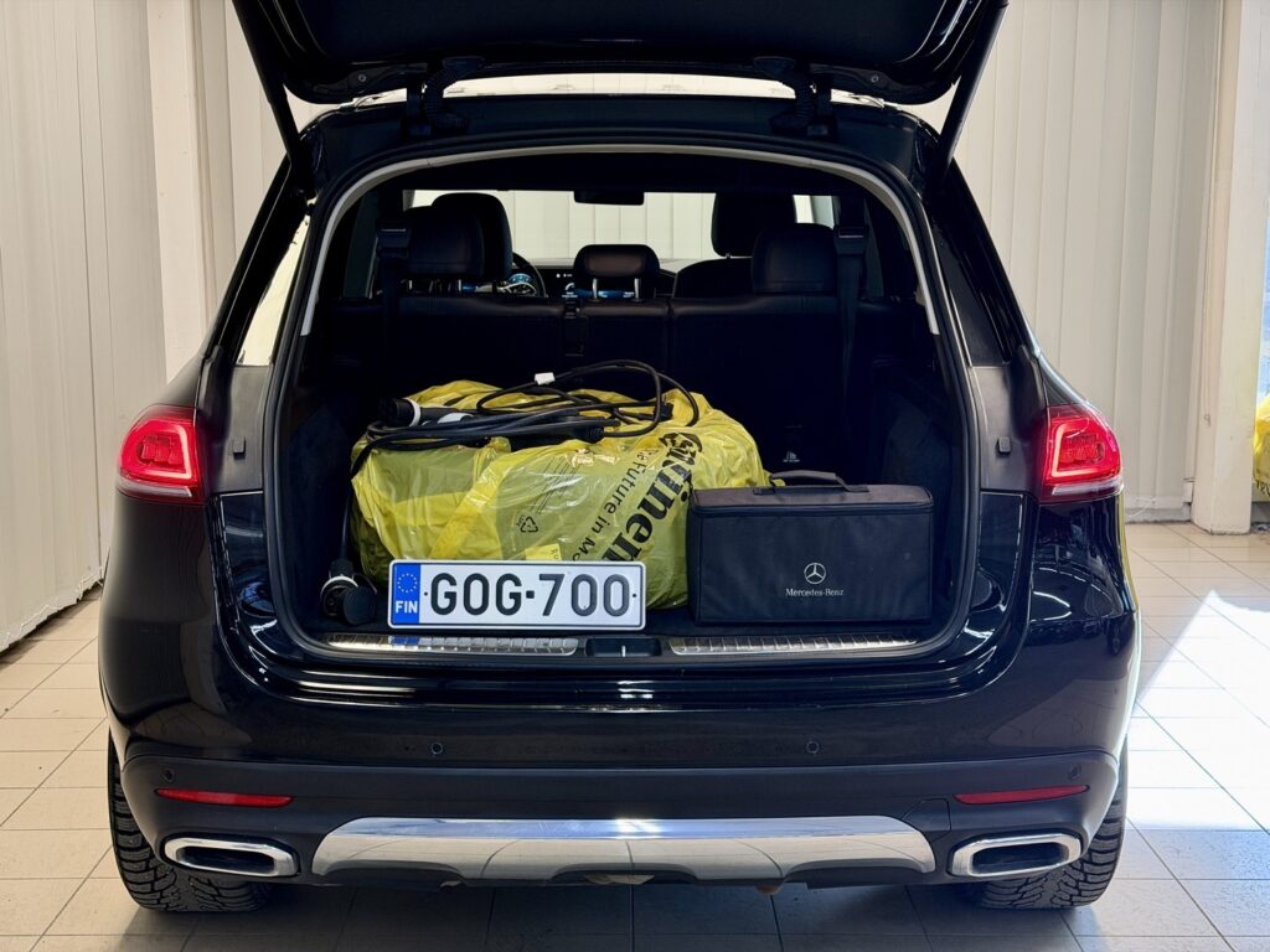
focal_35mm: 48
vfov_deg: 30.3
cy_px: 476
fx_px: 1761
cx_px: 635
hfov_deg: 39.7
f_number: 1.78
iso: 250
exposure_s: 1/100
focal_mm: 6.76
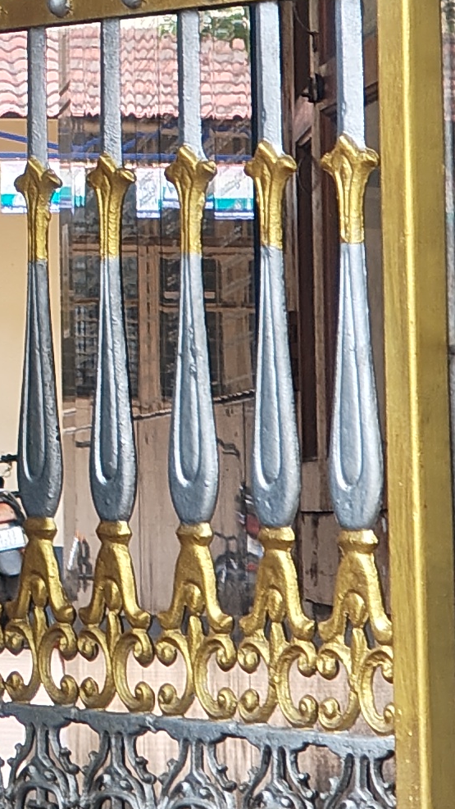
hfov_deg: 5.2
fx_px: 4849
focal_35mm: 226
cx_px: -594
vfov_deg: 9.4
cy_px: -259
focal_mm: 7.1
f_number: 2
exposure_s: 1/100
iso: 78
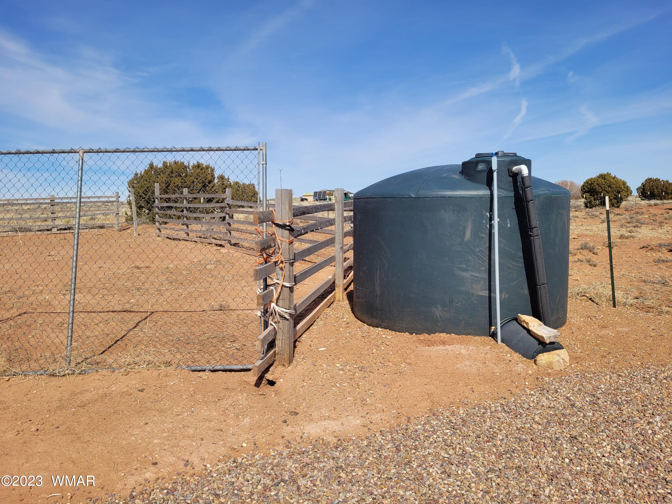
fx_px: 505
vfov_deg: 53.1
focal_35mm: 26
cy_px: 252
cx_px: 336
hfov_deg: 67.3
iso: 40
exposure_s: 1/3381
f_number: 1.8
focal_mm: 5.4
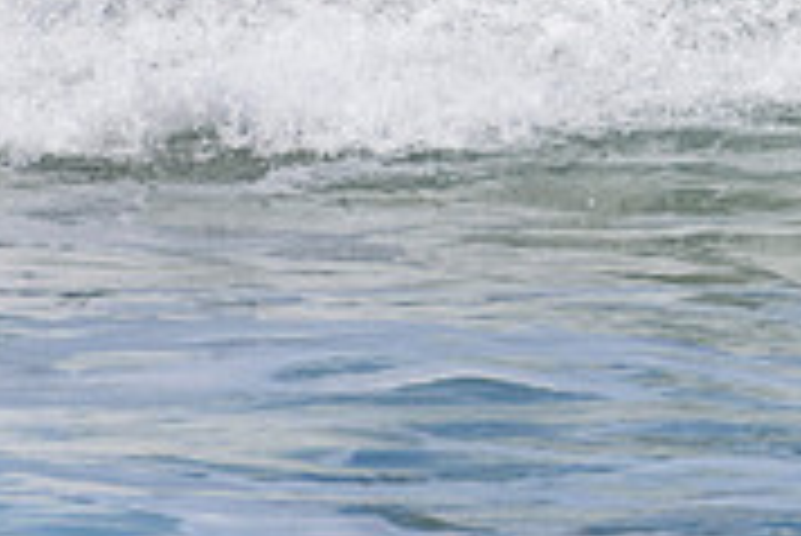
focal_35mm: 2448
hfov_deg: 0.8
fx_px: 54511
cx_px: 1246
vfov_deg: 0.6
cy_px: -236
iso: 560
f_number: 5.6
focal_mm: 500
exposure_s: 1/4000
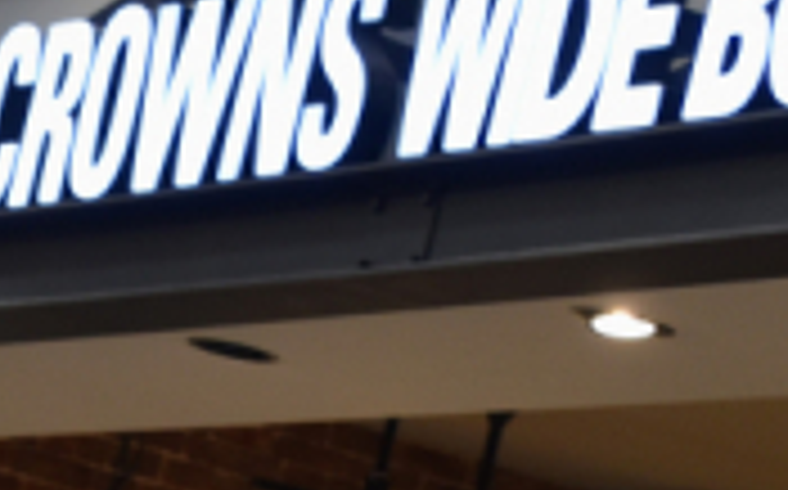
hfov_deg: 6.0
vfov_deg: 3.7
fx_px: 7488
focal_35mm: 349
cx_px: -54
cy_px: 919
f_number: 4.8
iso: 400
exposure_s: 1/80
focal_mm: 50
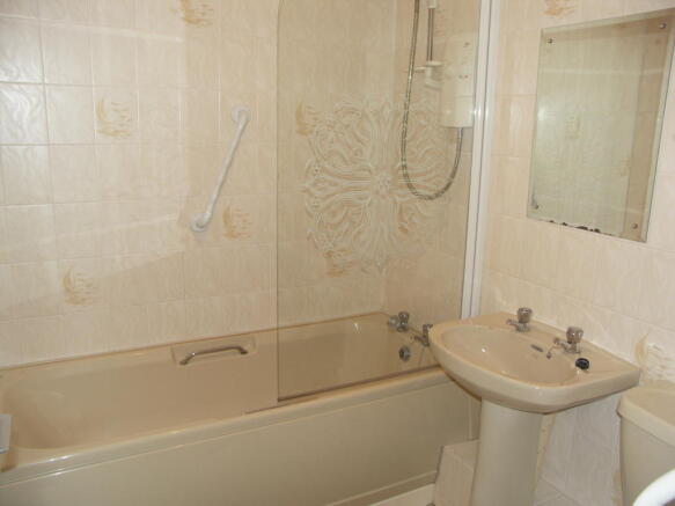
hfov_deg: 61.7
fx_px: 565
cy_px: 253
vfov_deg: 48.2
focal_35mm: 29
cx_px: 338
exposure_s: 1/50
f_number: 2.8
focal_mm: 7.7
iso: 200
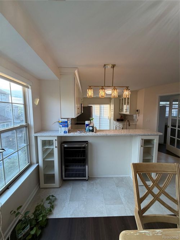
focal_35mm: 14
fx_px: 97
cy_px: 120
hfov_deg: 85.7
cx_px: 90
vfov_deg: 102.1
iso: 100
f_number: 2.2
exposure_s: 1/120
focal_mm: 2.22
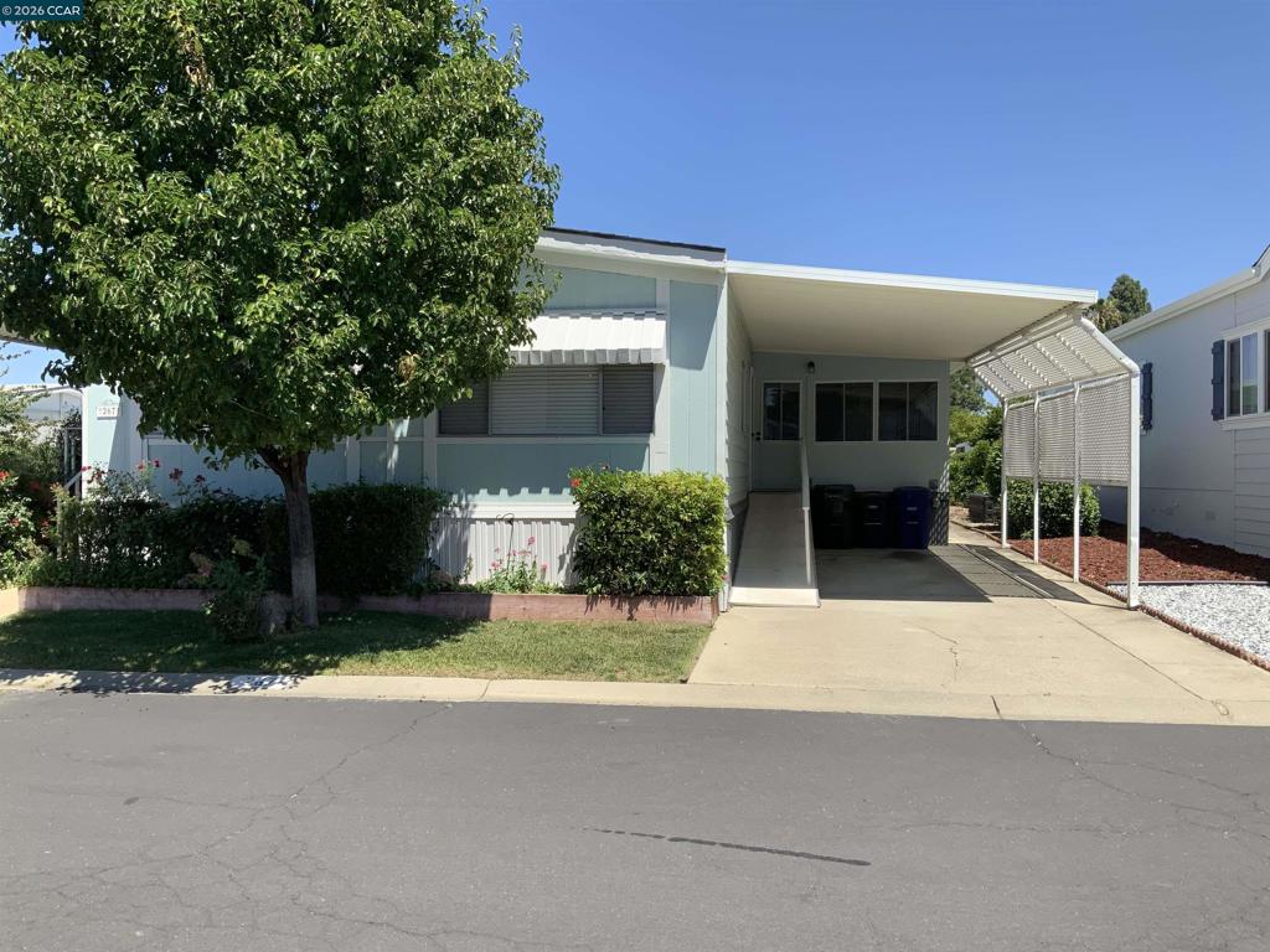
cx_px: 635
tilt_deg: -0.2
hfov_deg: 61.7
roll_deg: +0.4
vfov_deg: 48.2
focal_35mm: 29
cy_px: 476
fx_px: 1064
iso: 16
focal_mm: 3
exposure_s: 1/1534
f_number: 1.8
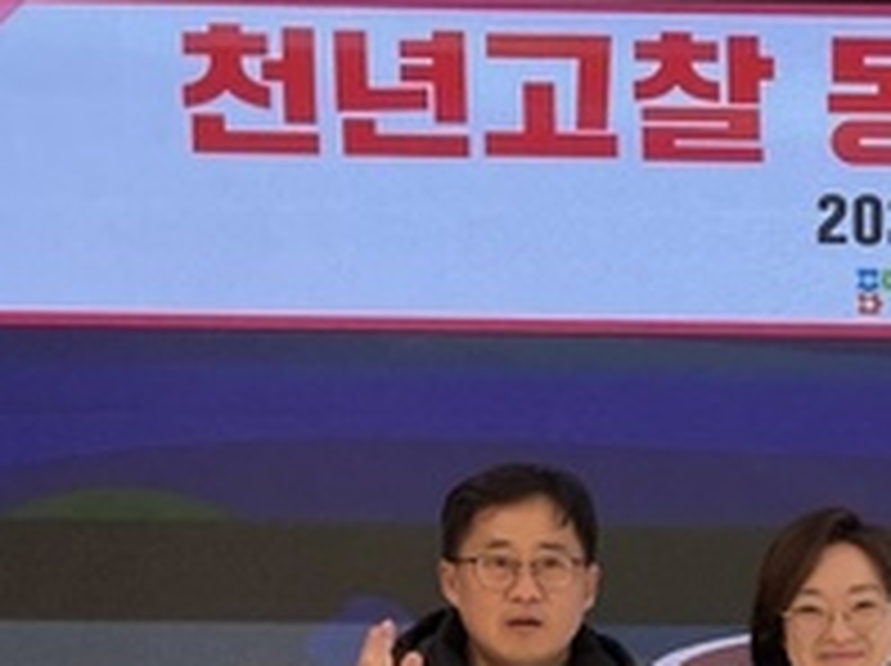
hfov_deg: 19.7
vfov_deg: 15.3
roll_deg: -0.4
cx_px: 1143
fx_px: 2365
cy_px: 853
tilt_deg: -5.4
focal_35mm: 92
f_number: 1.6
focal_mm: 4.2
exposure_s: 1/232
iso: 32
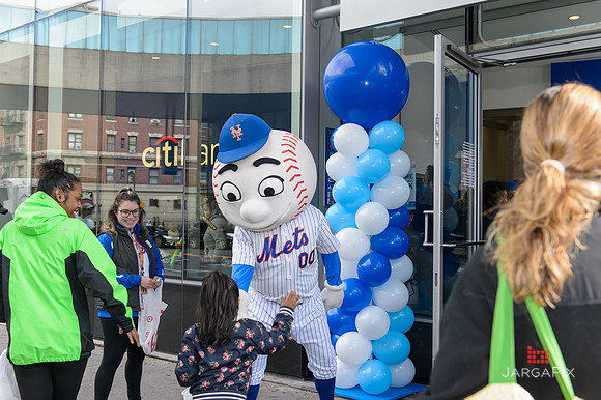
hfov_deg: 48.5
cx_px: 300
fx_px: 667
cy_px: 200
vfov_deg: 33.4
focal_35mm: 40
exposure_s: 1/250
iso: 400
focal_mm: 40
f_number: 4.5
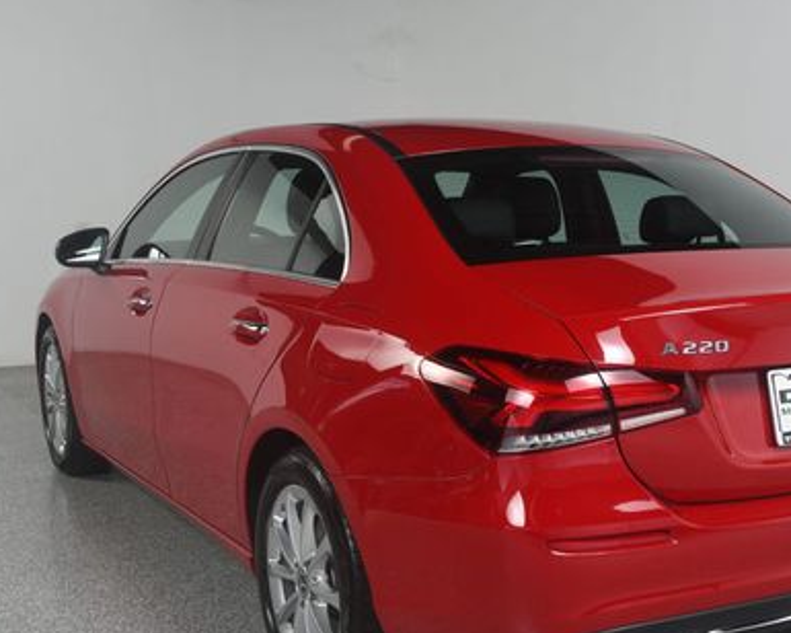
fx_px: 1241
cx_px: 532
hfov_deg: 35.0
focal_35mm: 53
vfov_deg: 28.4
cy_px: 427
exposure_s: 1/160
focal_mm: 23
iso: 100
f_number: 9
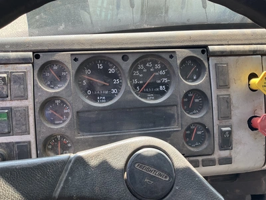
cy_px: 100
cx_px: 133
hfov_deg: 61.7
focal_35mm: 29
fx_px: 223
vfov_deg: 48.2
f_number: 1.8
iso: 25
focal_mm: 3
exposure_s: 1/145
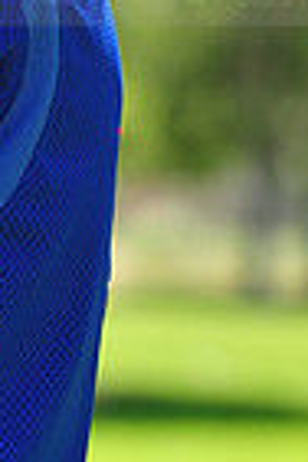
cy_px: -79
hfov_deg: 2.1
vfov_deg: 3.2
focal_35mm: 639
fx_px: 8200
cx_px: -190
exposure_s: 1/250
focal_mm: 155
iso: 200
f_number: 5.6
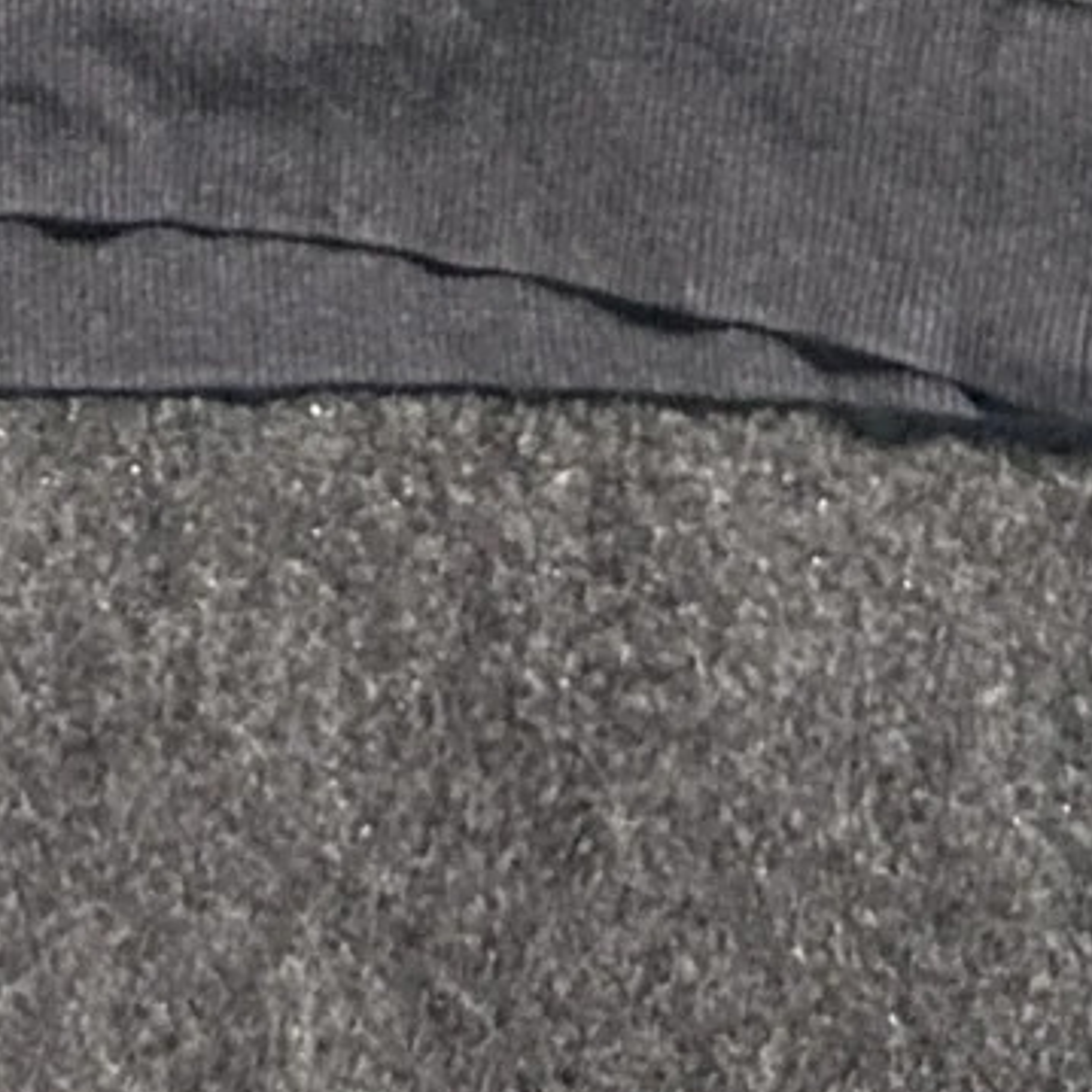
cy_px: -2415
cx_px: -280
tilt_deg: -65.5
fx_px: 5853
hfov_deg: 10.5
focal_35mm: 164
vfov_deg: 8.5
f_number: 1.5
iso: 400
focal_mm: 5.7
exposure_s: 1/50
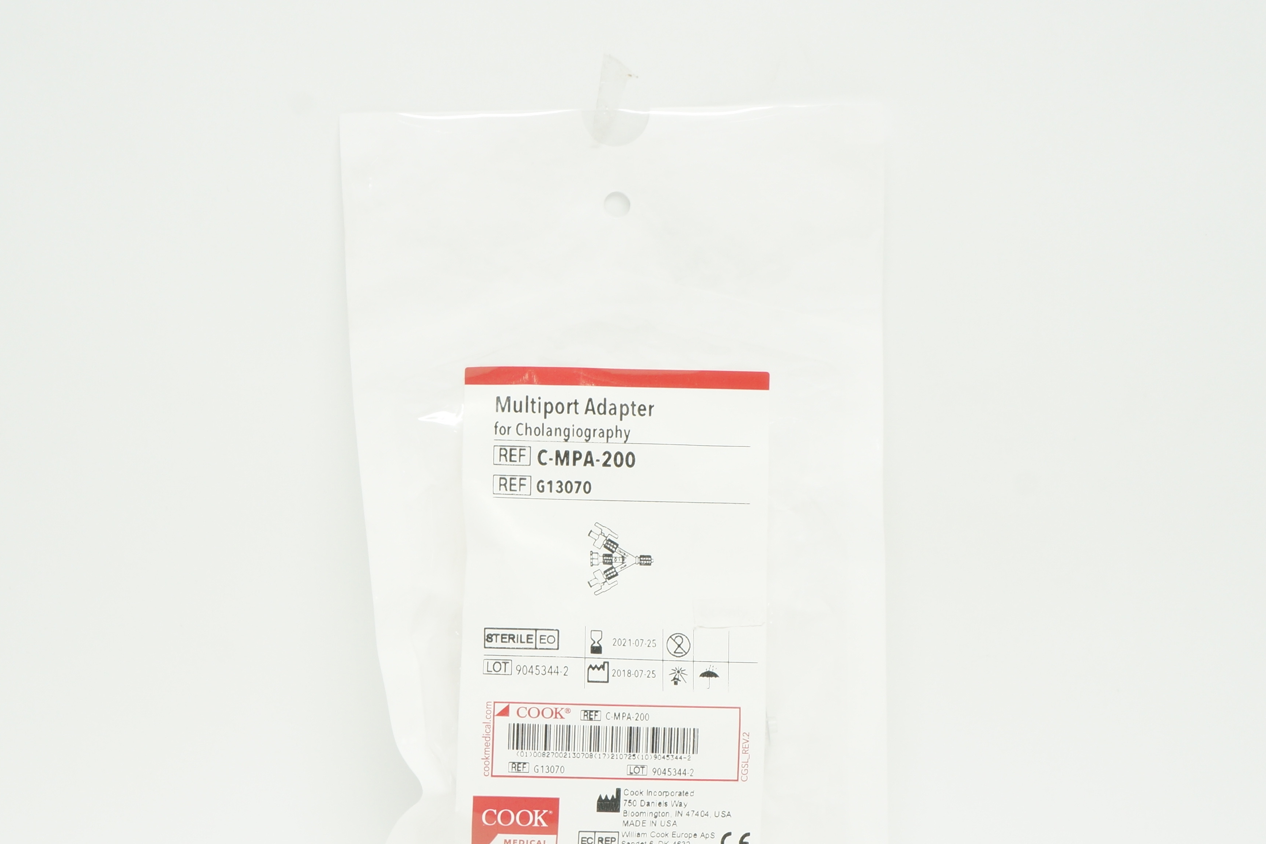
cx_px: 618
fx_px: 2391
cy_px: 544
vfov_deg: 20.0
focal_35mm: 68
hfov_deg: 29.7
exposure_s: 1/15
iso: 400
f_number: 11
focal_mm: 32
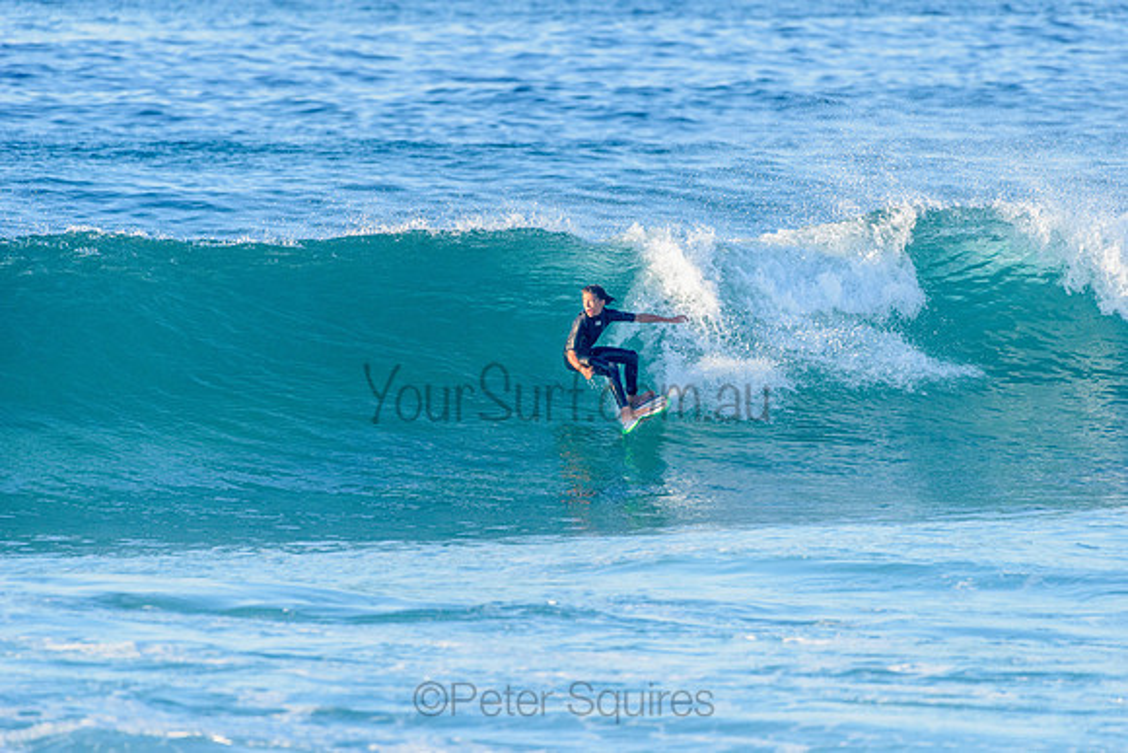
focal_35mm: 500
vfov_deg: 2.8
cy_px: 376
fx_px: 15670
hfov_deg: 4.1
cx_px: 564
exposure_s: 1/2000
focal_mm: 500
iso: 720
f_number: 5.6
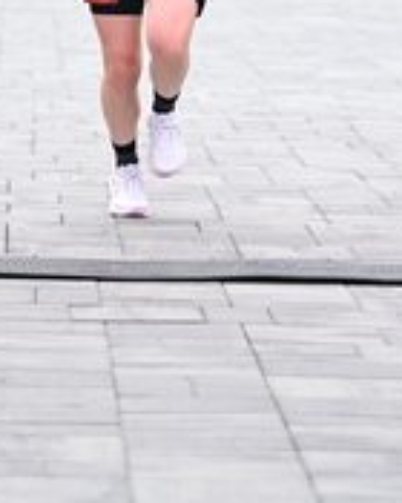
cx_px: 142
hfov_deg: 5.9
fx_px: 3867
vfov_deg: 7.3
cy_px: -201
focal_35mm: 260
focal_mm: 88
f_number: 2.8
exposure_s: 1/2000
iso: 640
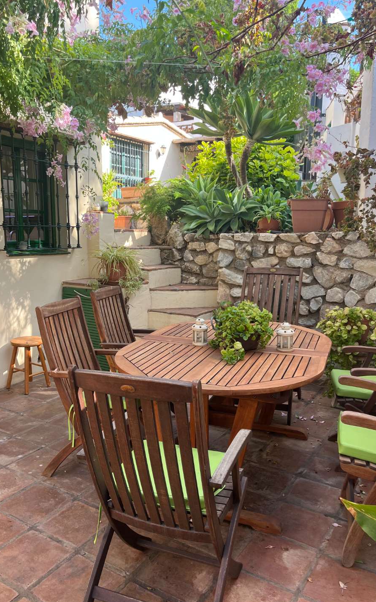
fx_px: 476
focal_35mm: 29
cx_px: 166
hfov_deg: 43.1
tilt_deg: -8.5
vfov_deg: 64.6
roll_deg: -0.6
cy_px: 309
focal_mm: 5.1
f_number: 1.6
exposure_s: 1/266
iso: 40
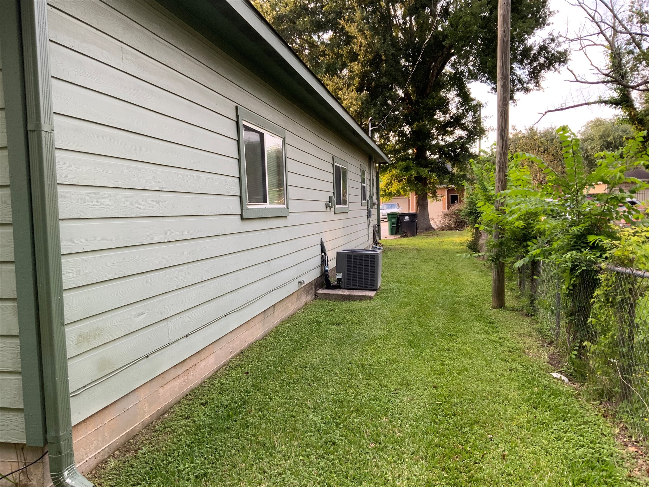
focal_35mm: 29
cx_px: 324
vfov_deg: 48.2
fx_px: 544
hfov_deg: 61.7
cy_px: 244
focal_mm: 3
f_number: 1.8
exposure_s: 1/122
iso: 64
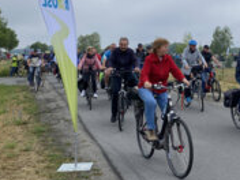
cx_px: 230
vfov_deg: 24.5
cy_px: 42
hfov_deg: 30.7
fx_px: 409
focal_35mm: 59
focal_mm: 4.2
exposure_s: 1/1996
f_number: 1.8
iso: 32
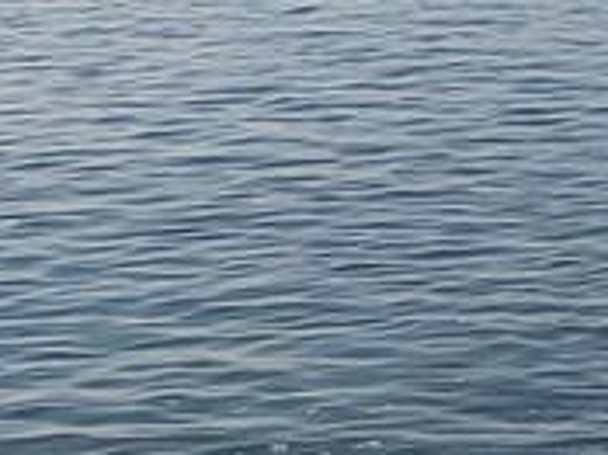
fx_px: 3370
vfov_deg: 7.7
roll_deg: +1.7
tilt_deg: -7.2
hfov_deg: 10.3
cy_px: 163
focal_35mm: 192
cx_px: 330
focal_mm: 3.99
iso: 20
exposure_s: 1/1333
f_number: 1.8
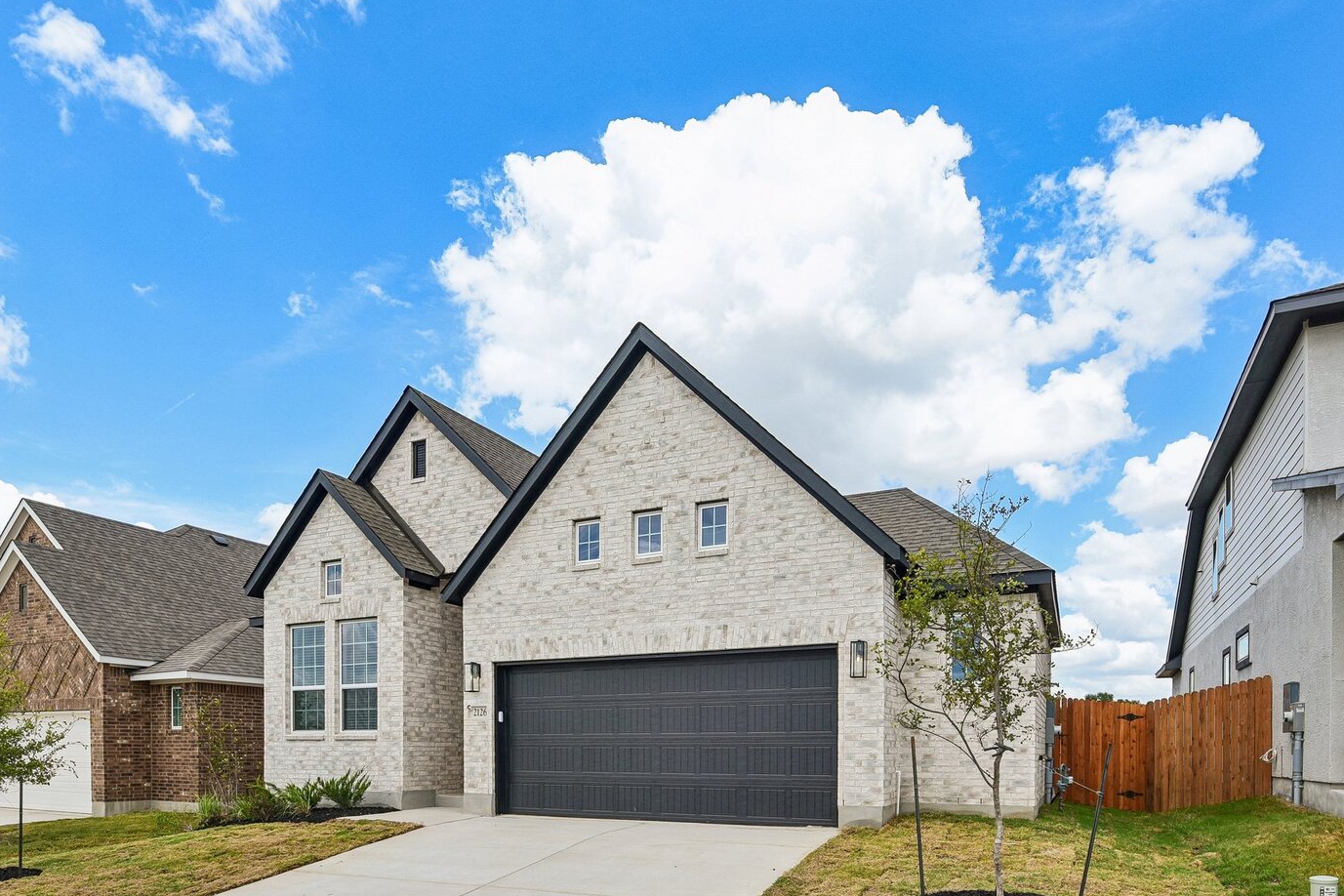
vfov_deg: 61.6
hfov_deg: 84.0
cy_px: 517
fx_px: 747
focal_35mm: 20
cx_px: 655
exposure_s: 1/800
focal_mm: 17
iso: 400
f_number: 8
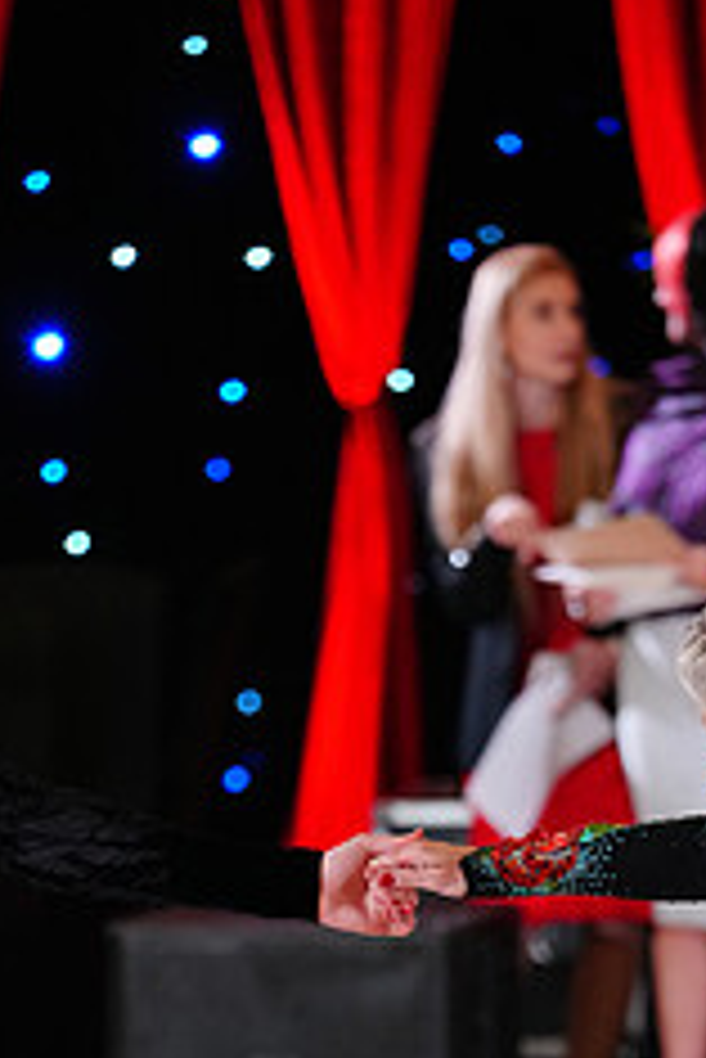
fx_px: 11396
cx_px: 420
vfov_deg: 5.3
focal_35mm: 388
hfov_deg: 3.5
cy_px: 1252
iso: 2500
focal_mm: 157
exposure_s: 1/400
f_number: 2.8
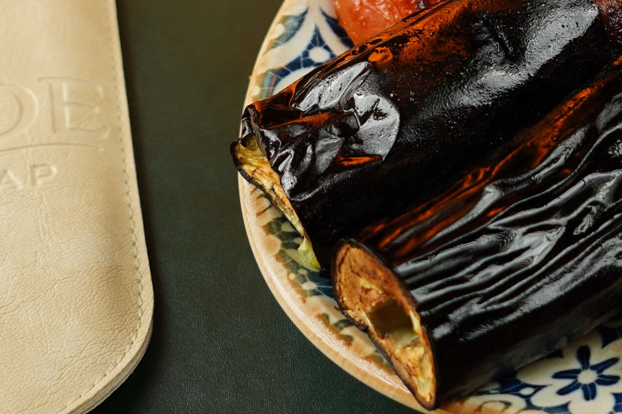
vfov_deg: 14.2
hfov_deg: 20.2
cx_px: 737
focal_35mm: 95
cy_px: -3
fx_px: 1641
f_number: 4
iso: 640
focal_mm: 27
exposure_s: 1/125
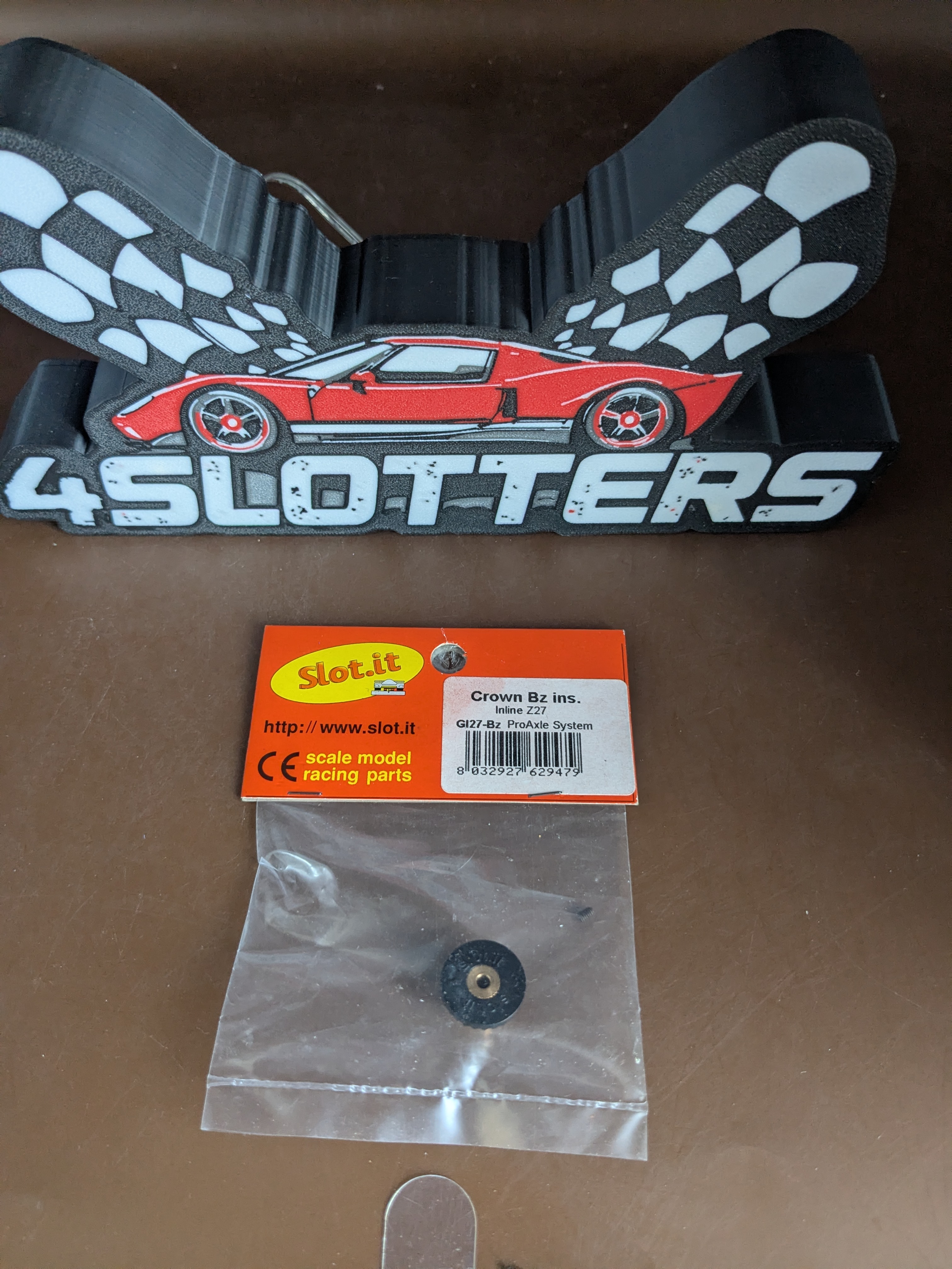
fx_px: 990
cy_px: 634
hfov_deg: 51.4
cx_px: 476
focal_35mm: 27
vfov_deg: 65.3
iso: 190
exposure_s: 1/99.9
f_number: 1.73
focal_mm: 4.38
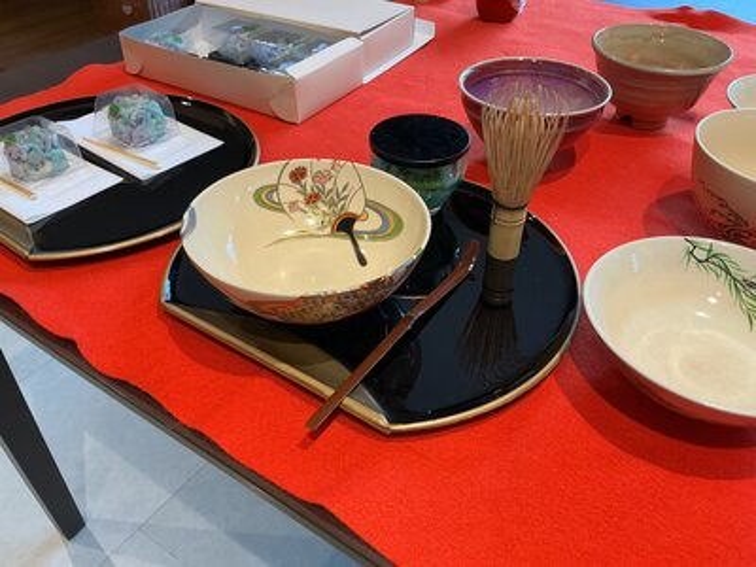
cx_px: 378
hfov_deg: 61.7
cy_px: 284
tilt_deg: -38.9
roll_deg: +0.1
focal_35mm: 29
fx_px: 633
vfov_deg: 48.2
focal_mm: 3
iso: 50
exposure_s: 1/60
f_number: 1.8
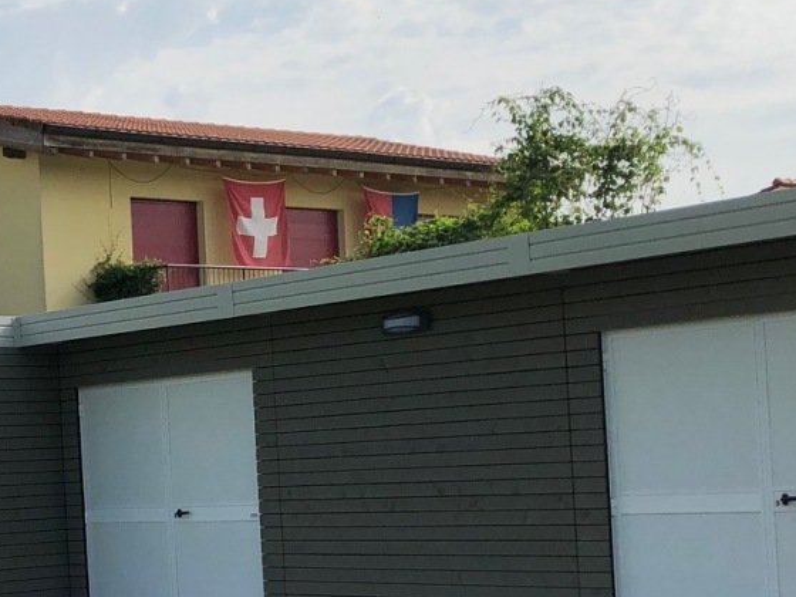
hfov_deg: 22.9
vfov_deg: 18.2
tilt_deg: +0.2
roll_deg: +3.0
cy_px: 498
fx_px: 1840
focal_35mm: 80
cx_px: -101
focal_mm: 3.99
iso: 25
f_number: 1.8
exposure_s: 1/3205
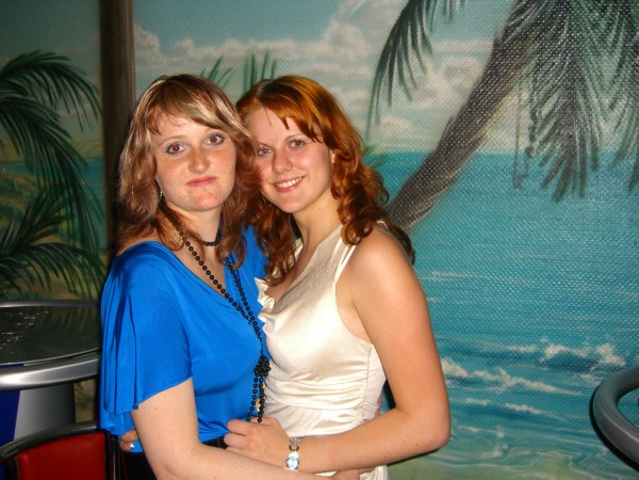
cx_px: 320
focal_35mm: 38
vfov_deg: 37.7
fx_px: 701
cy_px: 240
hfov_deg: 49.0
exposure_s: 1/60
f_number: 2.8
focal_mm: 7.9
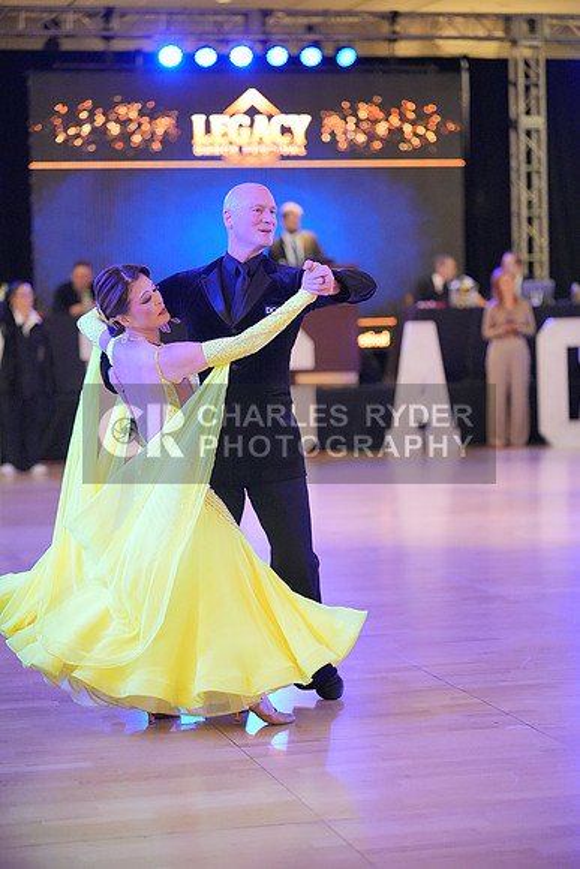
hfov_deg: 16.3
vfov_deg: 24.2
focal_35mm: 84
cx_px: 290
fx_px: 2029
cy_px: 434
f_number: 2
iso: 6400
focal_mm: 84
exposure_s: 1/500
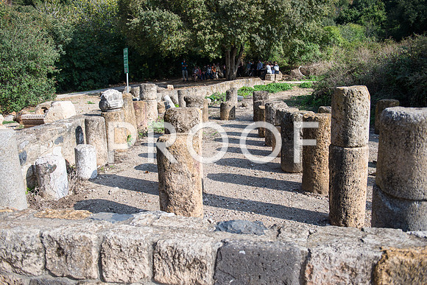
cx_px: 214
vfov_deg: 41.1
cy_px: 142
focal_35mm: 32
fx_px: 380
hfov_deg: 58.7
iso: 100
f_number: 2.8
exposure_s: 1/1600
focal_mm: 32
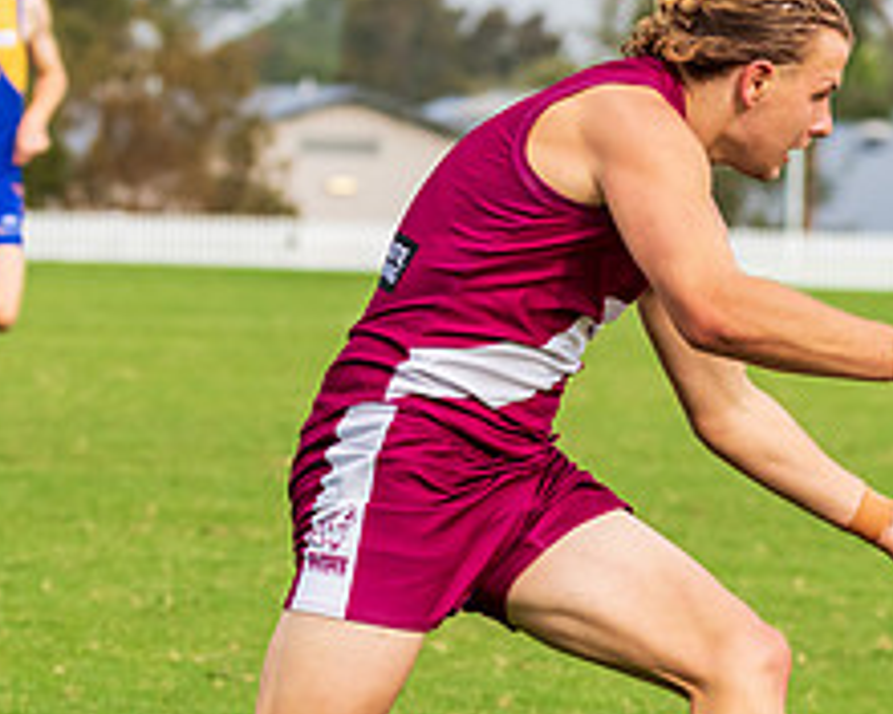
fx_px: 9964
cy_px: 493
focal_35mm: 377
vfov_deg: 4.1
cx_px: 681
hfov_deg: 5.1
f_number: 7.1
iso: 1000
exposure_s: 1/1250
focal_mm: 150
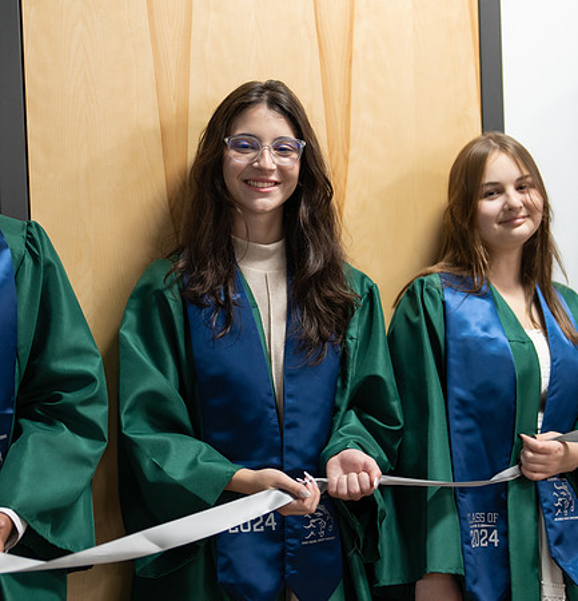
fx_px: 1367
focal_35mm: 71
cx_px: 232
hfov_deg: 23.8
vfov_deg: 24.8
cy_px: 273
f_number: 1.2
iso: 500
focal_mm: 50
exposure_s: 1/320
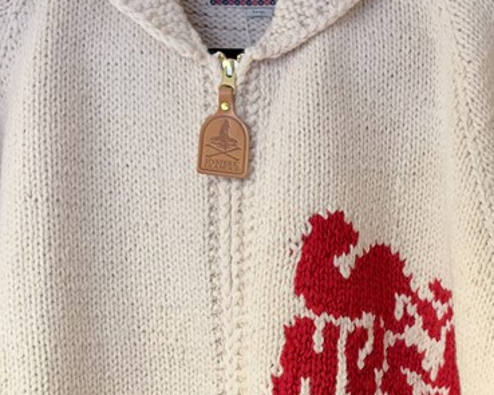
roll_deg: +1.6
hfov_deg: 27.8
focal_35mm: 65
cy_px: 351
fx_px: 950
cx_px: 467
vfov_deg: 22.9
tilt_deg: +2.1
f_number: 1.78
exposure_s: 1/33
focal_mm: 6.86
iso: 320
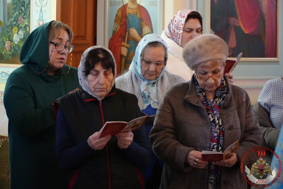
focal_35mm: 146
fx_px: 1144
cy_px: 94
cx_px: 142
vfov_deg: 9.4
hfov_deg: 14.1
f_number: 4
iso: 6400
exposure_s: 1/125
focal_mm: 97
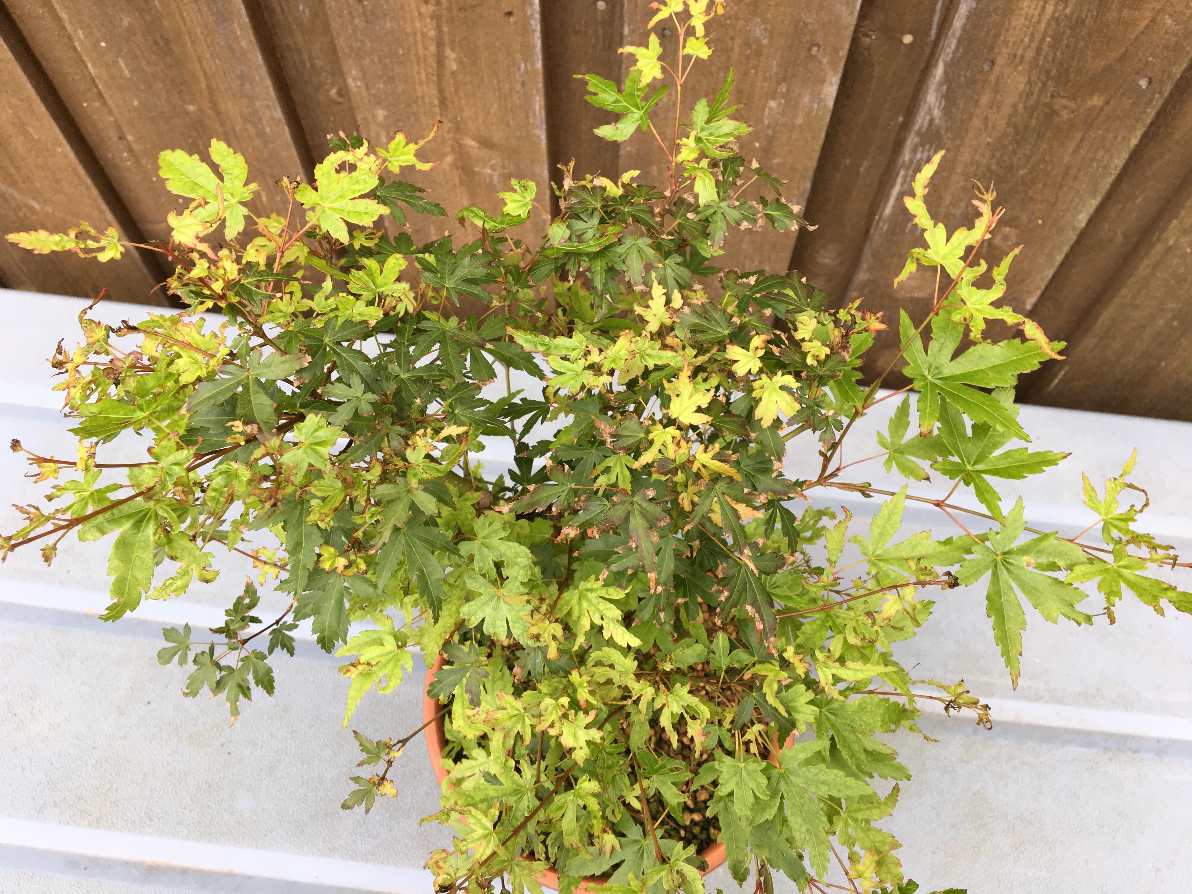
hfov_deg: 61.7
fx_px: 999
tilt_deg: -61.7
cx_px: 596
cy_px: 447
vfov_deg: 48.2
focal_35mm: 29
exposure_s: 1/100
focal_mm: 4.15
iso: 32
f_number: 2.2
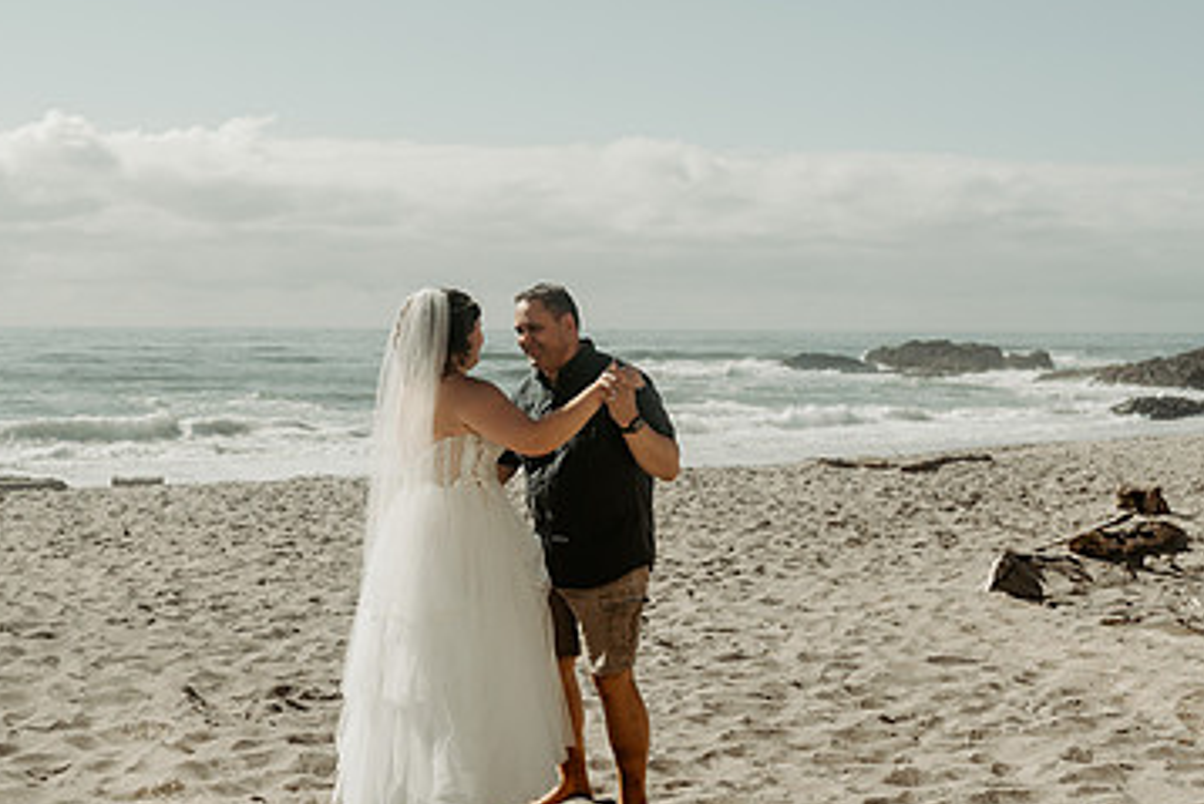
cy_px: 391
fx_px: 1974
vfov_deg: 23.0
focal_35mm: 59
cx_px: 274
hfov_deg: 33.1
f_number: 4
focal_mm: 35
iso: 100
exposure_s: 1/3200
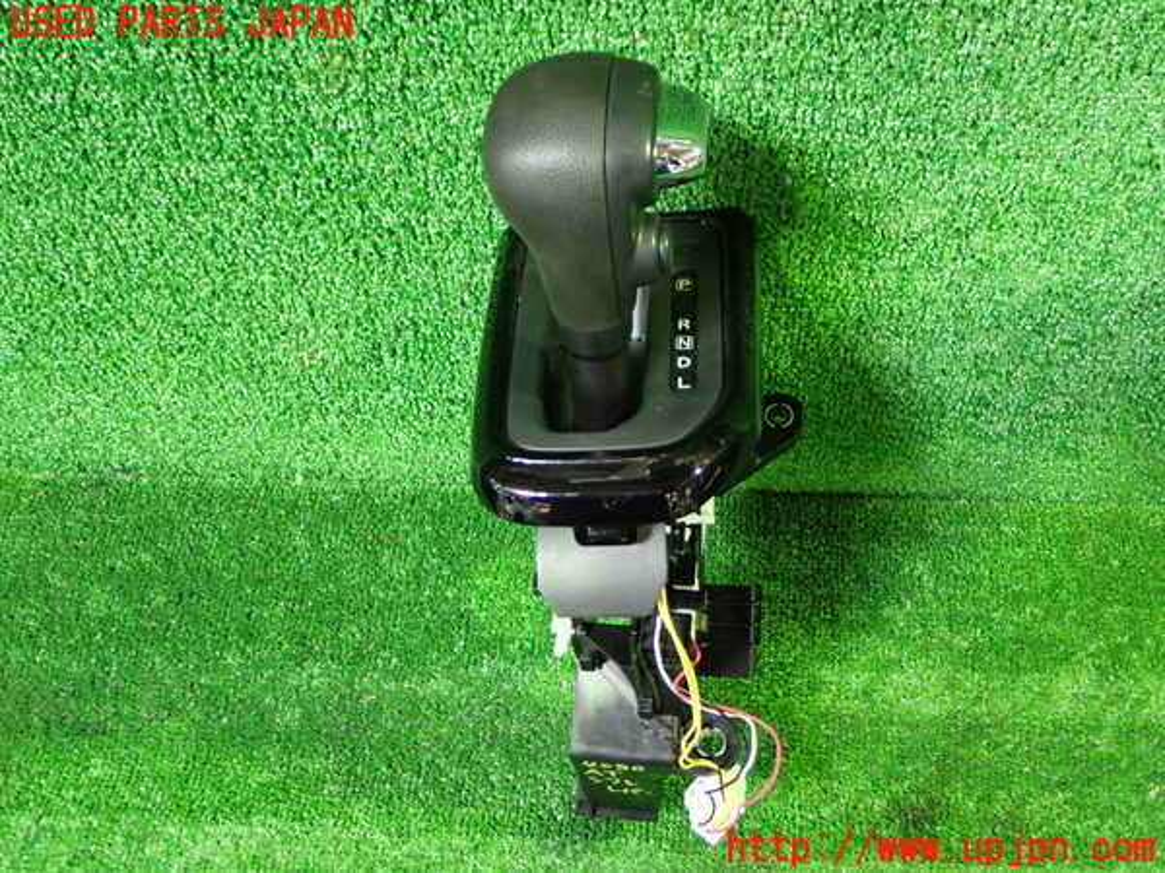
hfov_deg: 49.0
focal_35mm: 38
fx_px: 1279
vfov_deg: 37.7
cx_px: 582
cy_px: 436
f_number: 2.7
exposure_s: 1/25
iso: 800
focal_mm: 6.83
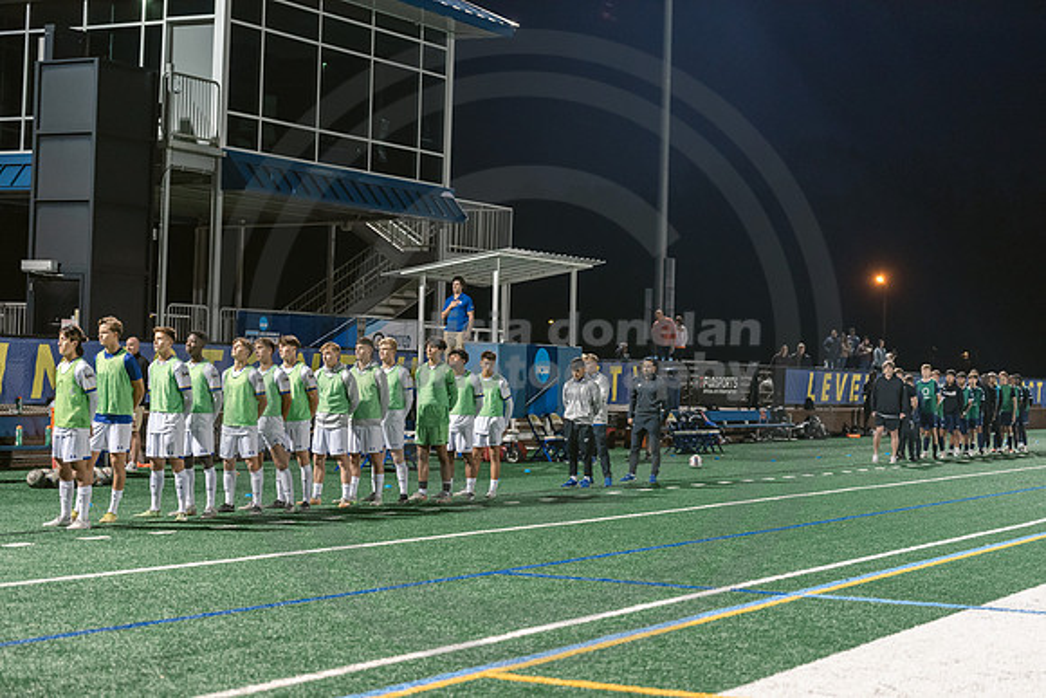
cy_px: 349
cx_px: 523
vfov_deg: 19.5
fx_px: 2034
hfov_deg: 28.8
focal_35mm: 70
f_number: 2.8
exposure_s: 1/200
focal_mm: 70
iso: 2500
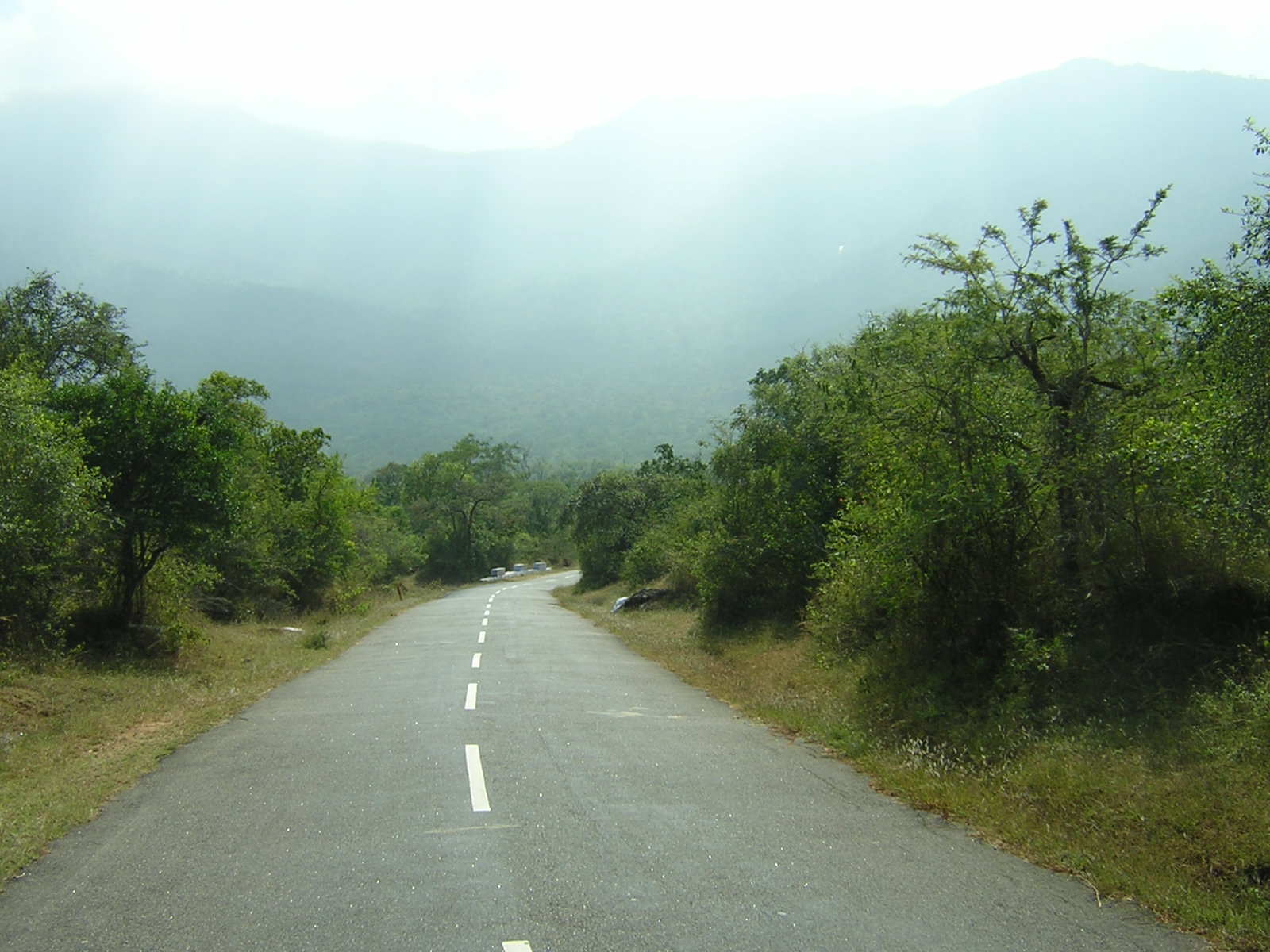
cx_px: 635
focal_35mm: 36
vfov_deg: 39.7
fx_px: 1321
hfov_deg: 51.4
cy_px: 476
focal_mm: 4.7
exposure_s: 1/330
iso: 100
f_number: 5.2
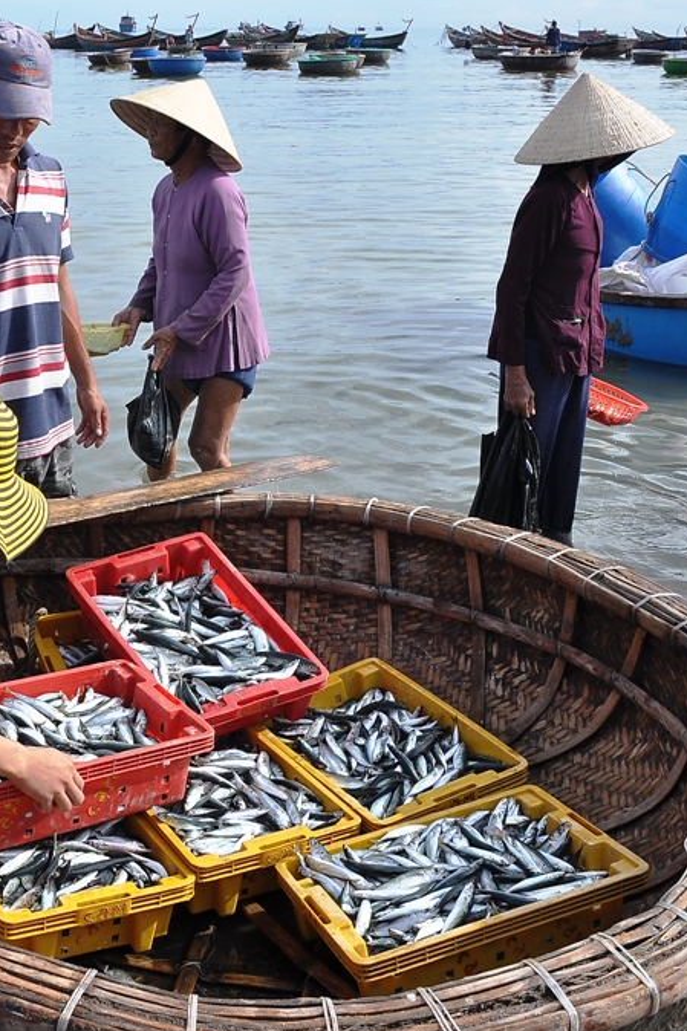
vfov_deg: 47.4
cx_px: 170
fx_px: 1174
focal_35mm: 41
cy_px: 517
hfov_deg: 32.0
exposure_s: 1/250
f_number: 8
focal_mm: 18
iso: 200
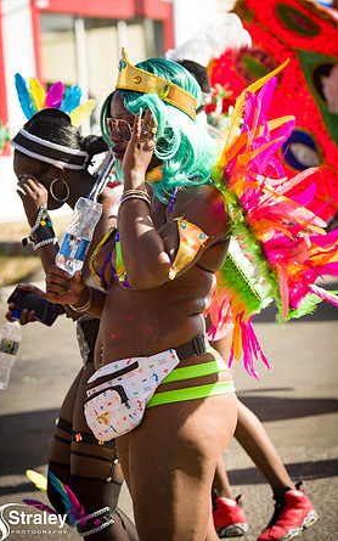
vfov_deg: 15.0
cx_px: 165
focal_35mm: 139
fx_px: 2049
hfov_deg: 9.4
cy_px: 272
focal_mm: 135
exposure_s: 1/200
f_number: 6.3
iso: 100
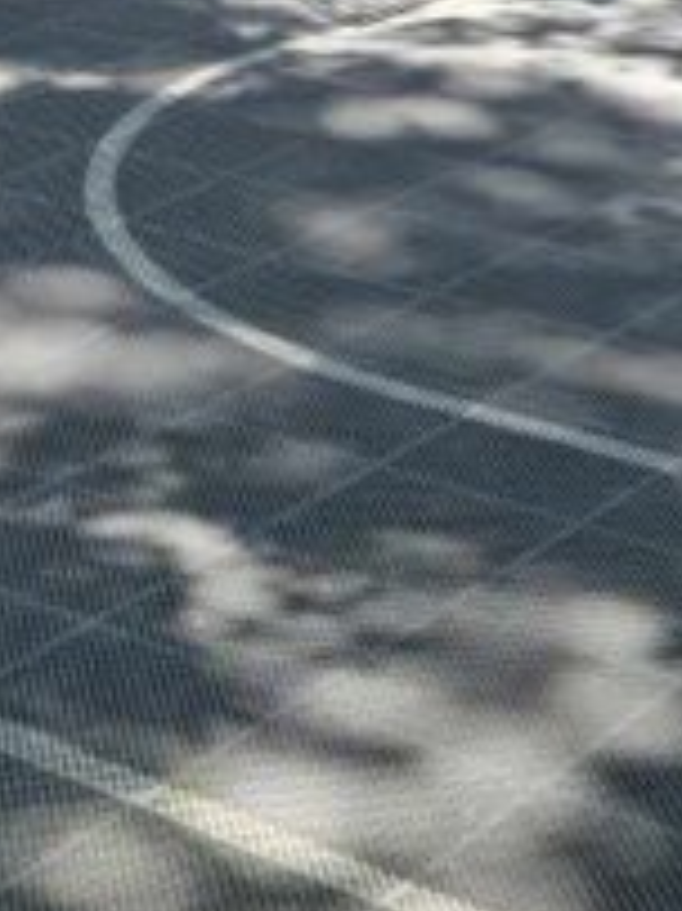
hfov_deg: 12.5
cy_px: -148
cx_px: -99
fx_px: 3050
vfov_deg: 16.4
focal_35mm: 116
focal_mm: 5.4
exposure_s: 1/1809
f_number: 1.8
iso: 80
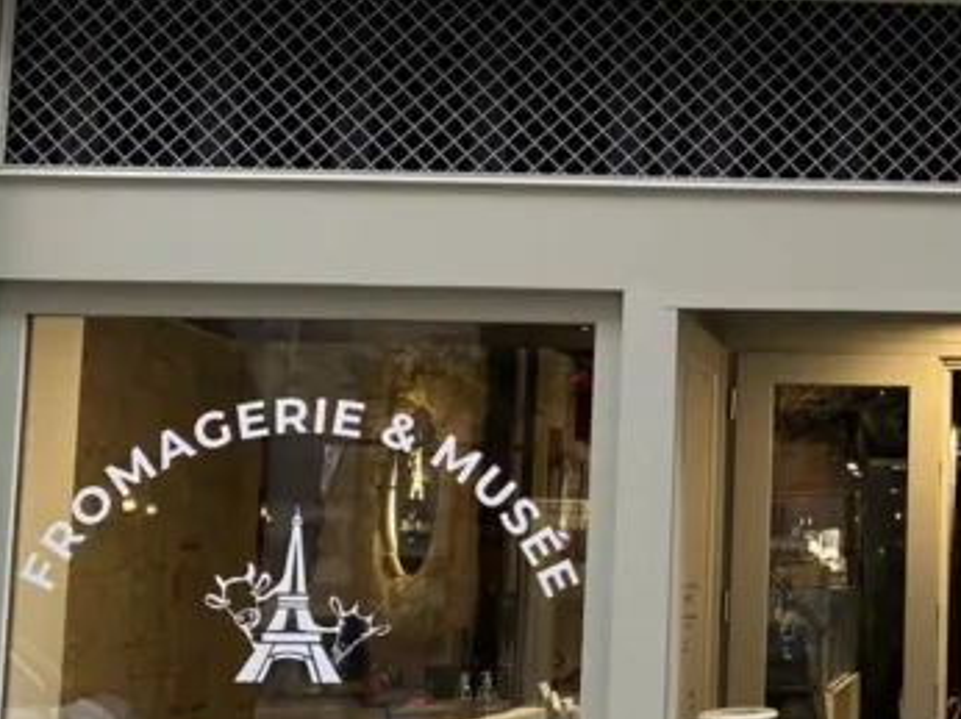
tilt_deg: +5.8
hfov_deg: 24.0
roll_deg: -0.9
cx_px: 1014
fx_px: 2136
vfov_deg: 19.1
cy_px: 397
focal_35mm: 77
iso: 100
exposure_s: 1/100
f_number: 1.8
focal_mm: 4.25
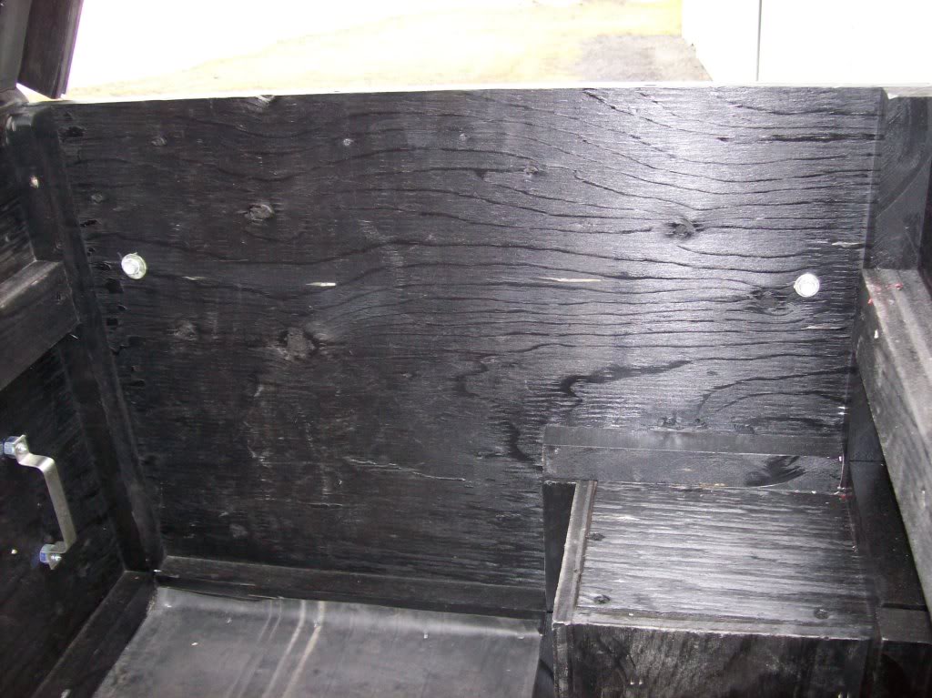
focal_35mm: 36
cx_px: 466
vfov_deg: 39.6
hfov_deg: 51.4
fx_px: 969
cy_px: 349
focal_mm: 6
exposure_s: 1/64
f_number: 2.7
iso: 200
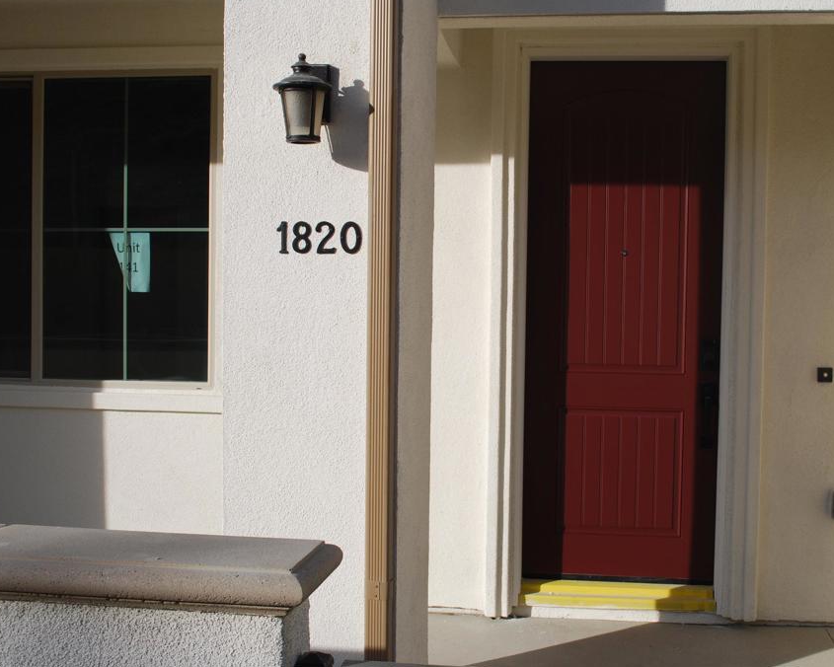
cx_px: 476
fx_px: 1012
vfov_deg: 36.5
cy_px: 330
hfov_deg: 44.7
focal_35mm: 41
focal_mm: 24
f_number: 8
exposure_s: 1/250
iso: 100
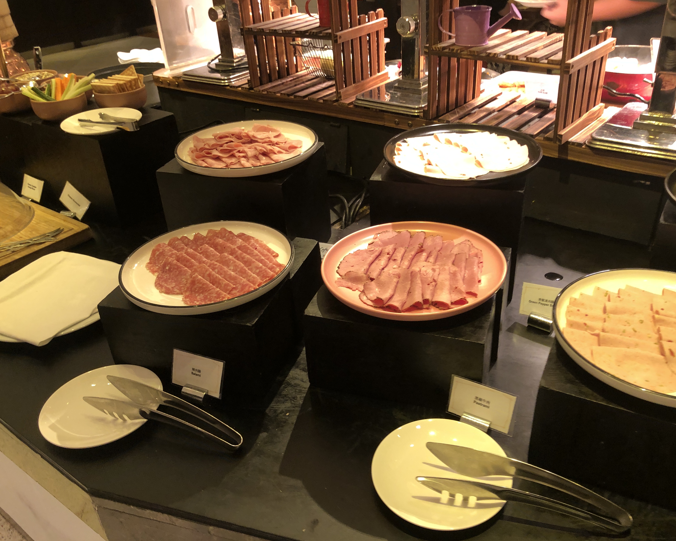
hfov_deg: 58.7
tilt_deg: -33.2
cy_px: 265
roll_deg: +3.1
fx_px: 600
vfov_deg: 48.5
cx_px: 359
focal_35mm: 30
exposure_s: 1/17
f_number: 1.8
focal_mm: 3.99
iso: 50
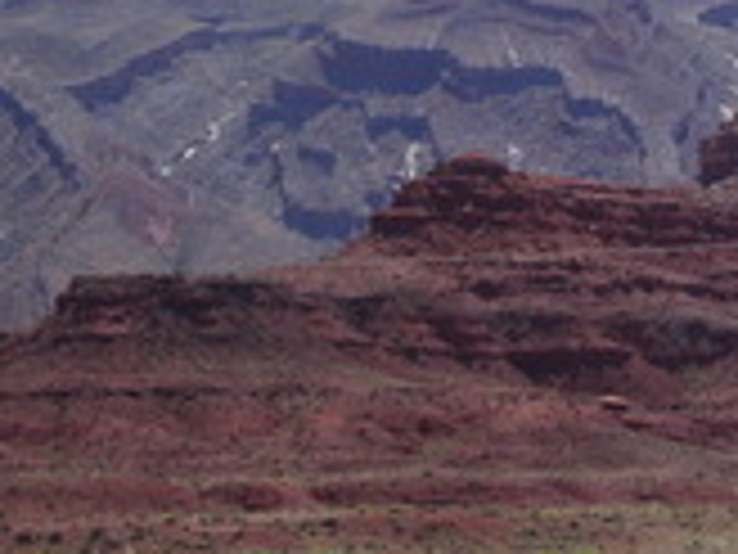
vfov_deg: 5.3
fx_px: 5927
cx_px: 792
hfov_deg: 7.1
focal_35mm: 278
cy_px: 216
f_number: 8
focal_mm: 23.4
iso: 100
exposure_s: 1/350
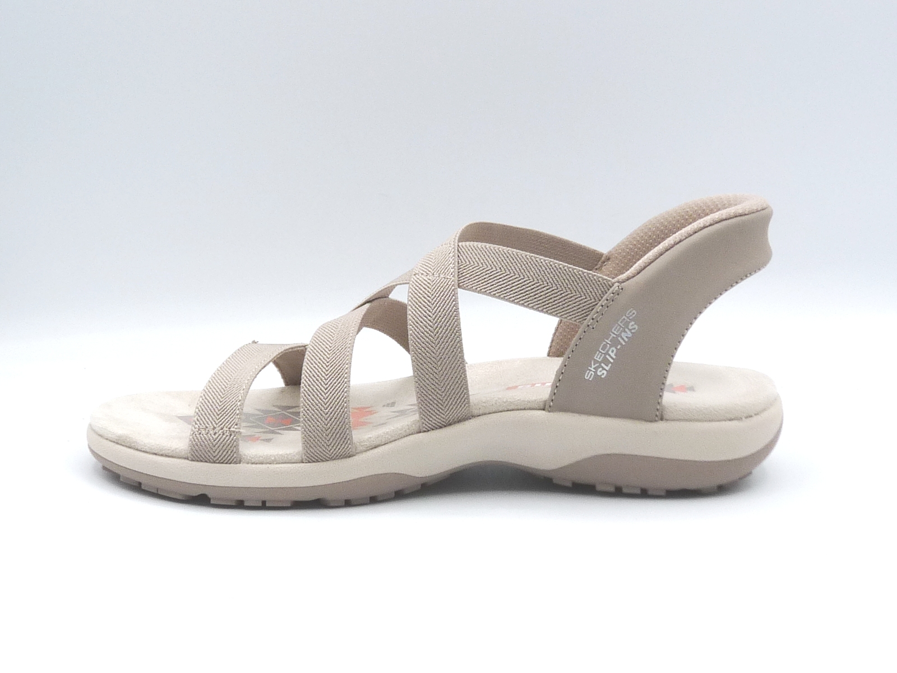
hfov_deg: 34.9
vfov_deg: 26.6
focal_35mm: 55
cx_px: 448
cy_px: 336
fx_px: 1425
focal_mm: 5.5
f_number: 5
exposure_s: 1/200
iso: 100
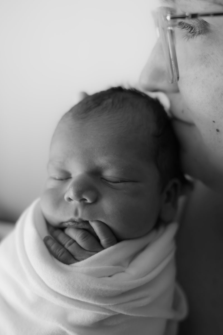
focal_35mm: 30
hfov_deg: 44.3
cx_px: 112
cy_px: 168
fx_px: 274
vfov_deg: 62.8
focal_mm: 29.5
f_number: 3.5
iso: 1000
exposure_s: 1/200
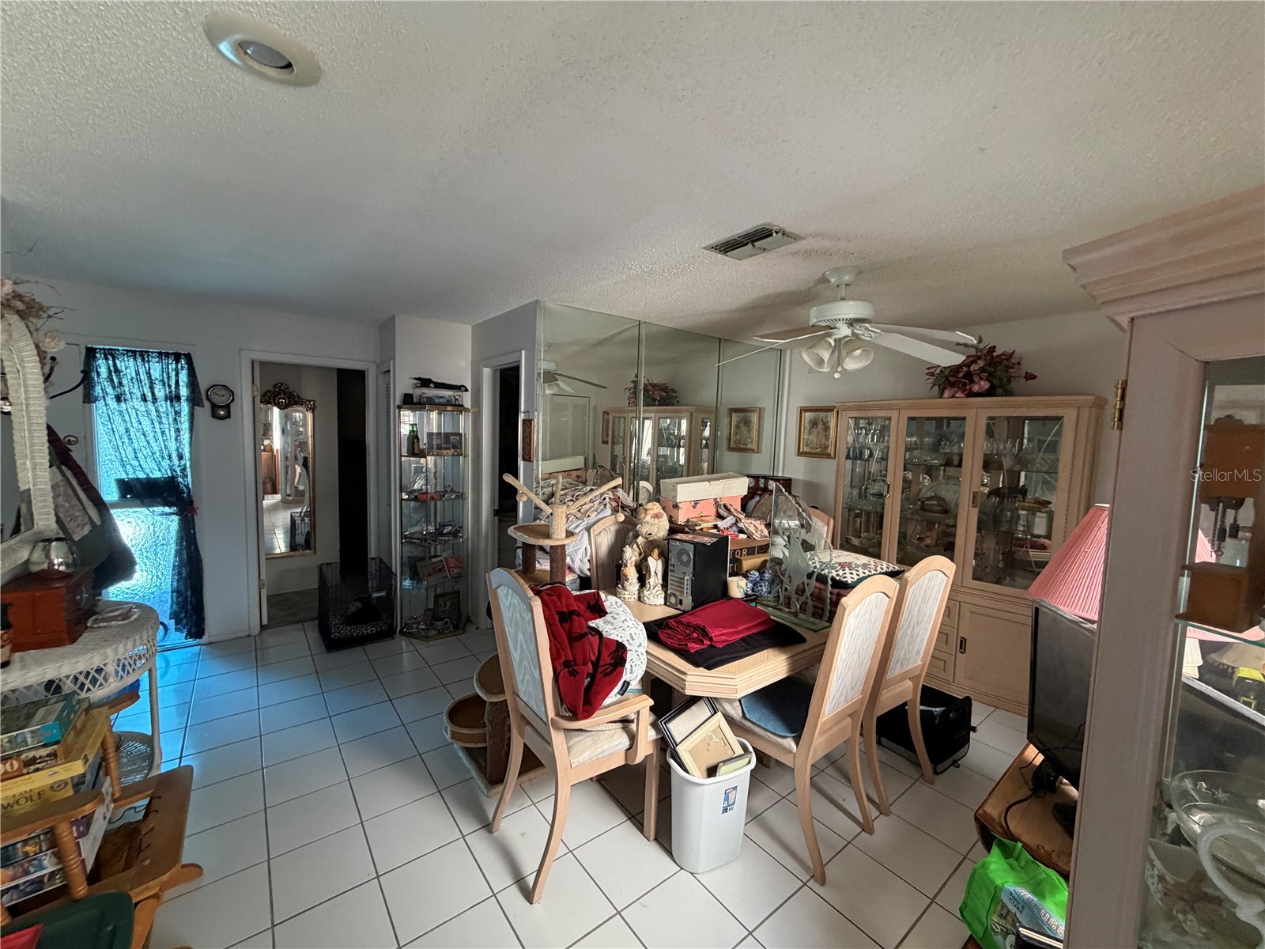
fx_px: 512
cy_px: 474
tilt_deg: -4.5
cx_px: 632
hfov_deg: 102.1
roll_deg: -1.6
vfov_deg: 85.7
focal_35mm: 14
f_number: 2.2
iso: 320
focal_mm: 2.22
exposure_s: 1/64
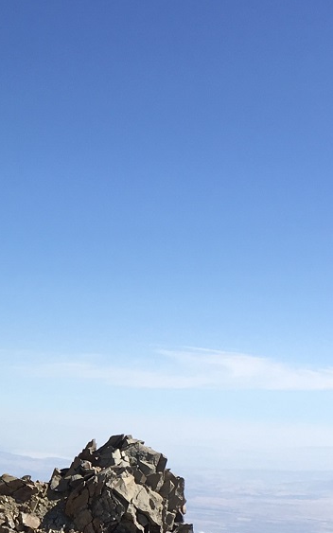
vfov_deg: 22.6
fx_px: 1277
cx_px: -91
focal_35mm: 88
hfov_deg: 14.3
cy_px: 542
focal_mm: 4.15
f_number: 2.2
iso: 25
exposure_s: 1/1789
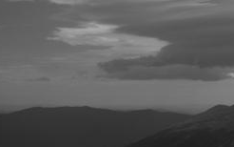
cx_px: 202
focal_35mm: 82
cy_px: 34
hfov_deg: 24.6
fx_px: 523
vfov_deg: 15.9
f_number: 5.6
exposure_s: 1/1000
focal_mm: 7.9
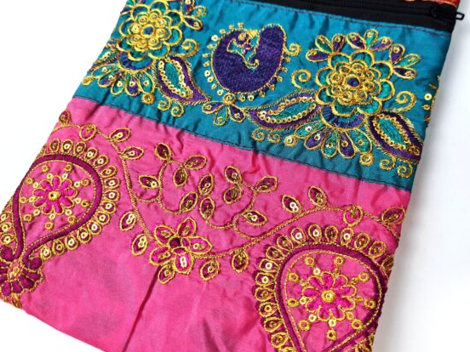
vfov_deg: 42.9
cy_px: 162
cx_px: 272
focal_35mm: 33
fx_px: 448
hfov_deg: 55.1
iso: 50
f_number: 1.8
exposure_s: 1/137
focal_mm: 5.4
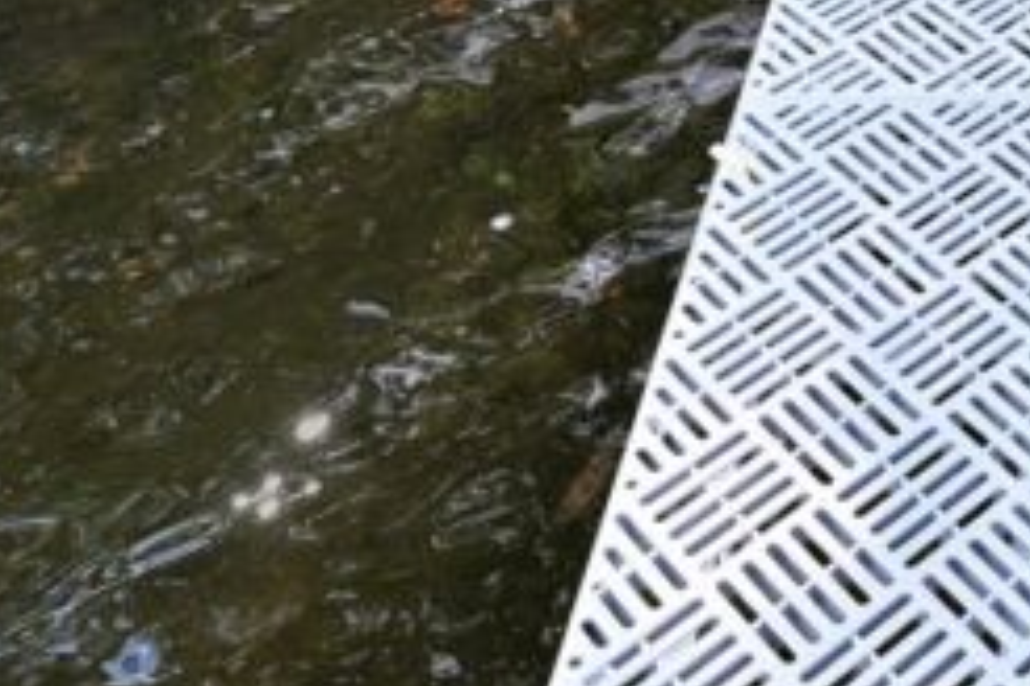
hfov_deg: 23.2
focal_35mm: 78
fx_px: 2231
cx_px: 1327
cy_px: -811
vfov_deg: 13.9
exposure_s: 1/200
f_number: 5.6
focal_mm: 16
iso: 250
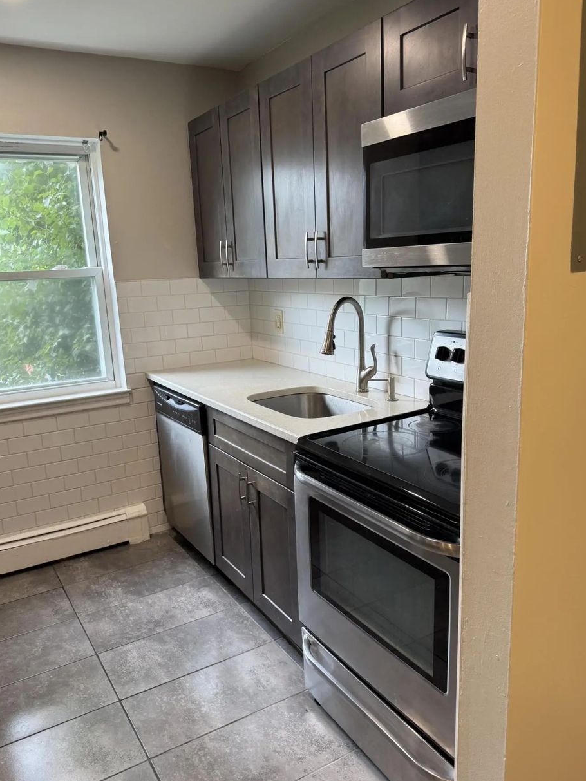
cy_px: 395
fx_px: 609
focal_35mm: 27
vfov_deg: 65.3
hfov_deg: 51.4
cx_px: 286
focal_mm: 6.76
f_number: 1.78
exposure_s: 1/120
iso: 125
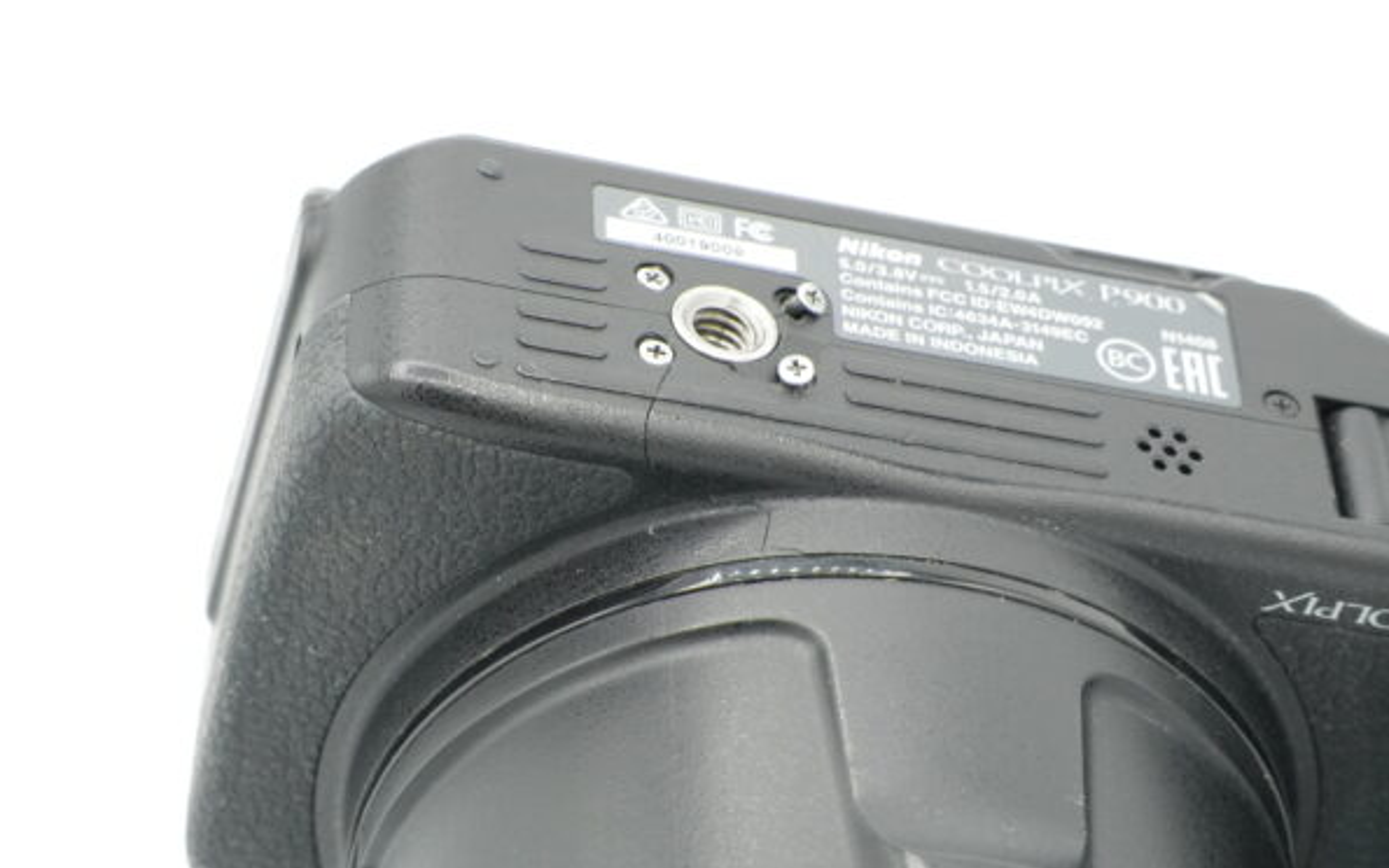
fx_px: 4089
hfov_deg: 19.3
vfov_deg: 12.1
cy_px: 439
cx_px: 691
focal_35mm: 108
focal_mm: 70
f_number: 14
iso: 2000
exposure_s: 1/125
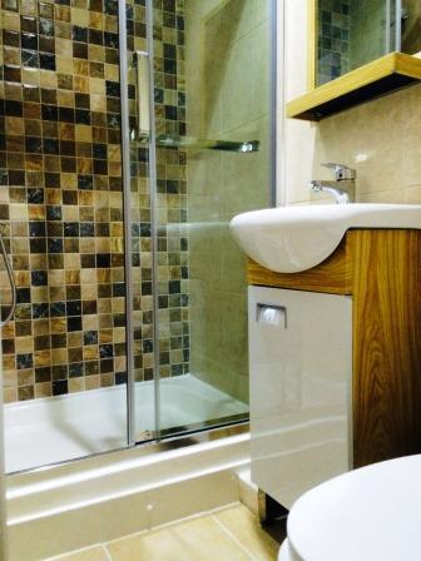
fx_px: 470
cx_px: 210
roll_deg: +0.7
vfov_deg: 61.7
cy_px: 280
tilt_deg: -5.9
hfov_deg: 48.2
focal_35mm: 29
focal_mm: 4.15
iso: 250
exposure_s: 1/24
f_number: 2.2
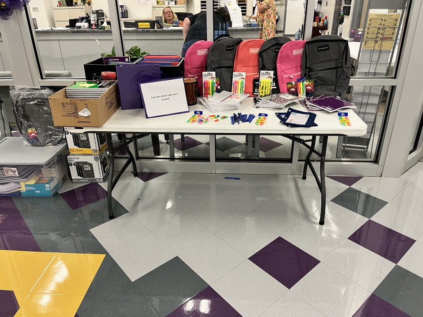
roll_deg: +1.3
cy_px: 158
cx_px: 212
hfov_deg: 67.3
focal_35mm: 26
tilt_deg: -25.9
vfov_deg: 53.1
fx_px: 318
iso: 80
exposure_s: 1/60
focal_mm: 5.1
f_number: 1.6
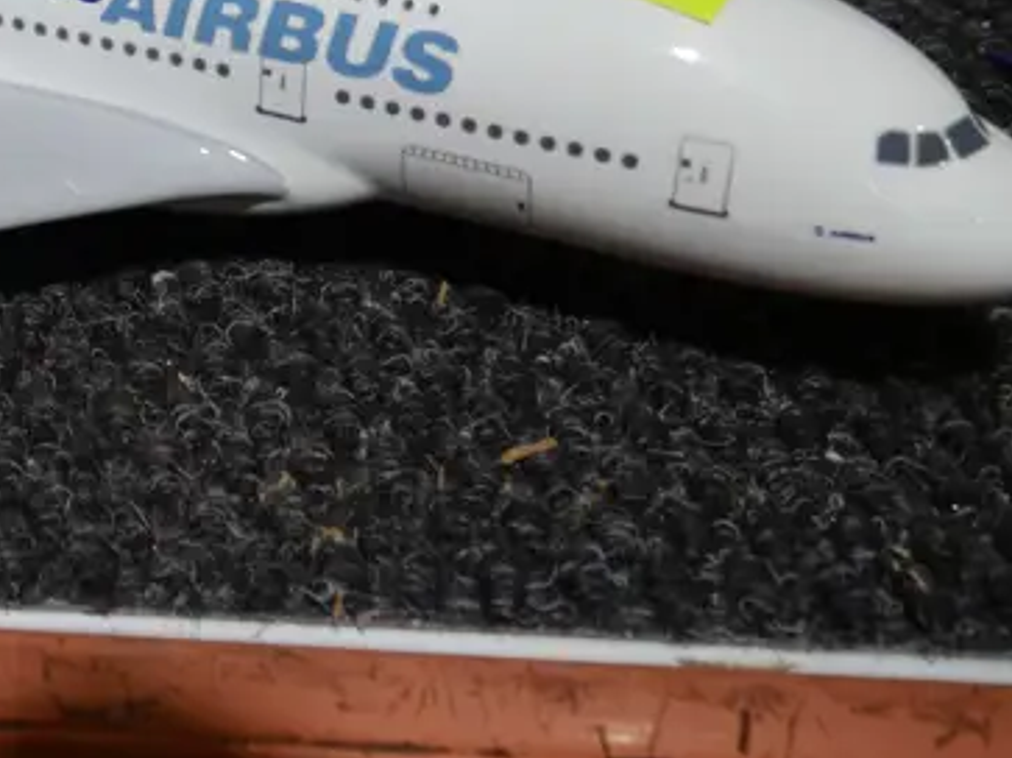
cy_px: -96
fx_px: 2309
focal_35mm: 79
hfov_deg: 21.5
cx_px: -413
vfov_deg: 17.9
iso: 200
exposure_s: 1/80
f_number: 3.5
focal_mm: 14
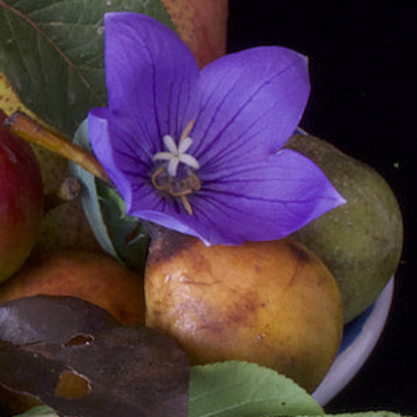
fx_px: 5574
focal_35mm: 409
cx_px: -496
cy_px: 175
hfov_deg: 4.2
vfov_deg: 4.3
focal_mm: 60
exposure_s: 3.2
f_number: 32
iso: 640
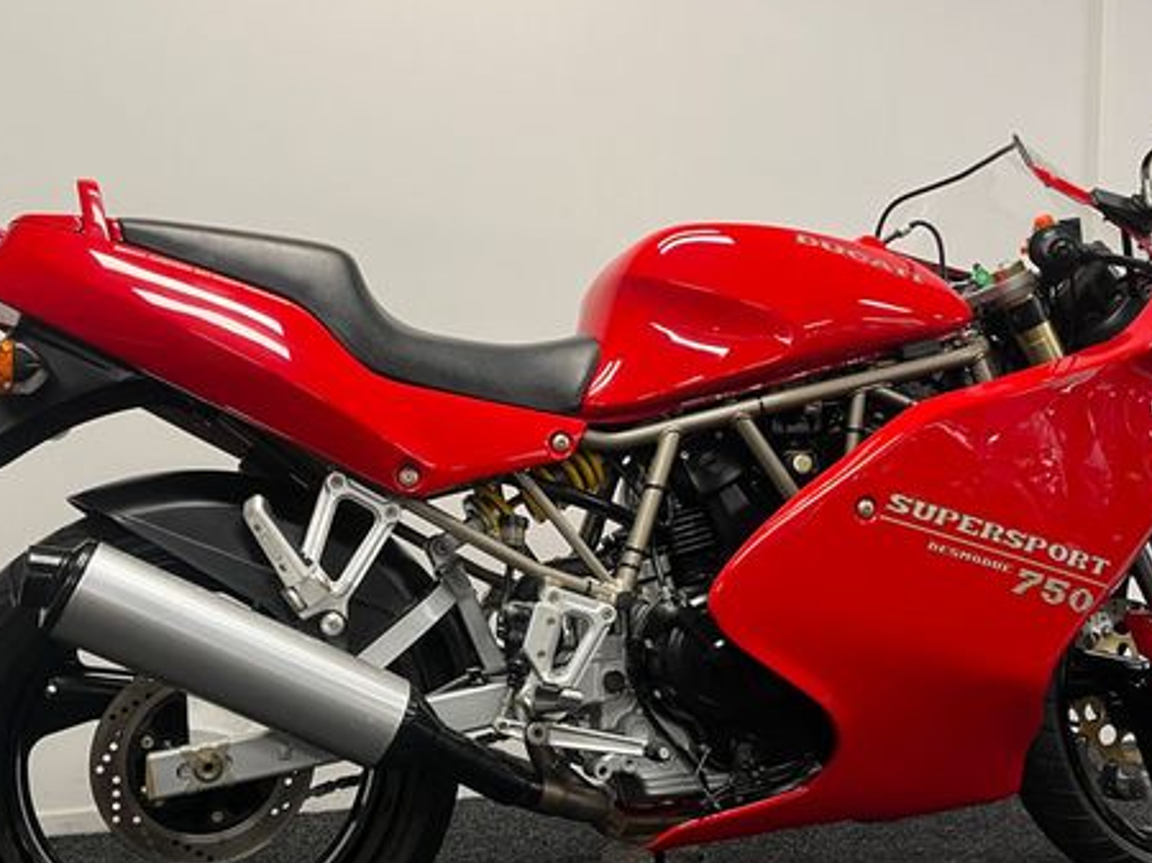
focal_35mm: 37
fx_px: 1231
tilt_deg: -2.7
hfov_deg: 50.2
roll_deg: +0.1
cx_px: 576
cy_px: 504
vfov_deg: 38.5
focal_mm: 5.1
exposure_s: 1/50
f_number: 1.6
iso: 100
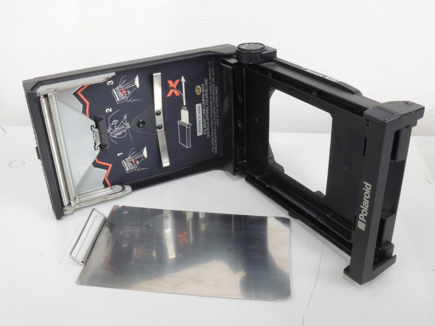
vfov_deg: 36.0
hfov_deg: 46.8
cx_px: 218
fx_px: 503
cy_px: 163
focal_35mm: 40
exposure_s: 1/13
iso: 500
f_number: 7.4
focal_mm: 7.2
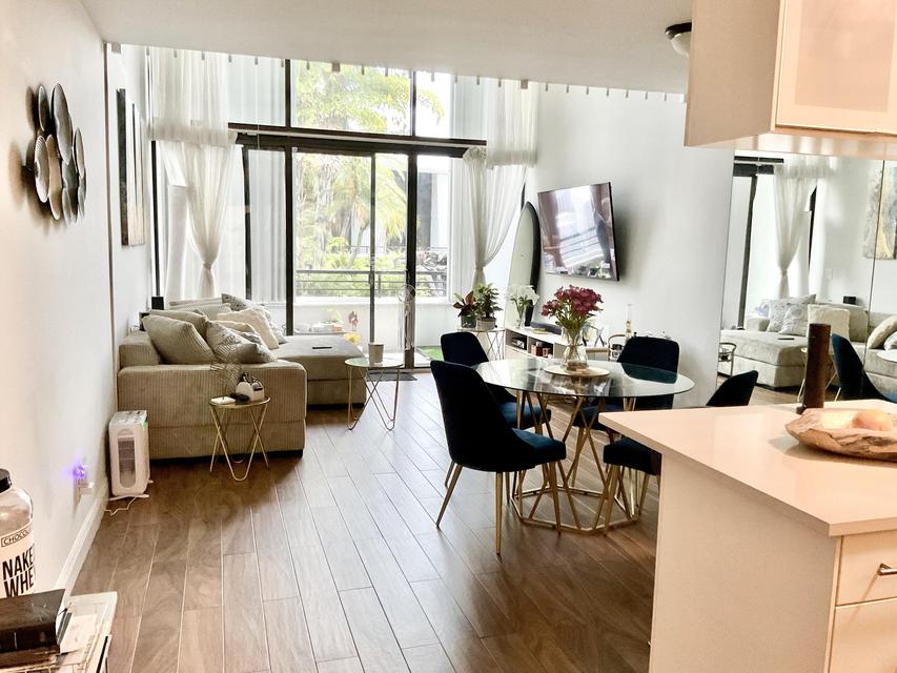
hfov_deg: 61.7
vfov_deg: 48.2
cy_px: 336
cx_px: 448
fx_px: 752
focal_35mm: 29
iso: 125
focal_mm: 3
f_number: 1.8
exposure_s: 1/60
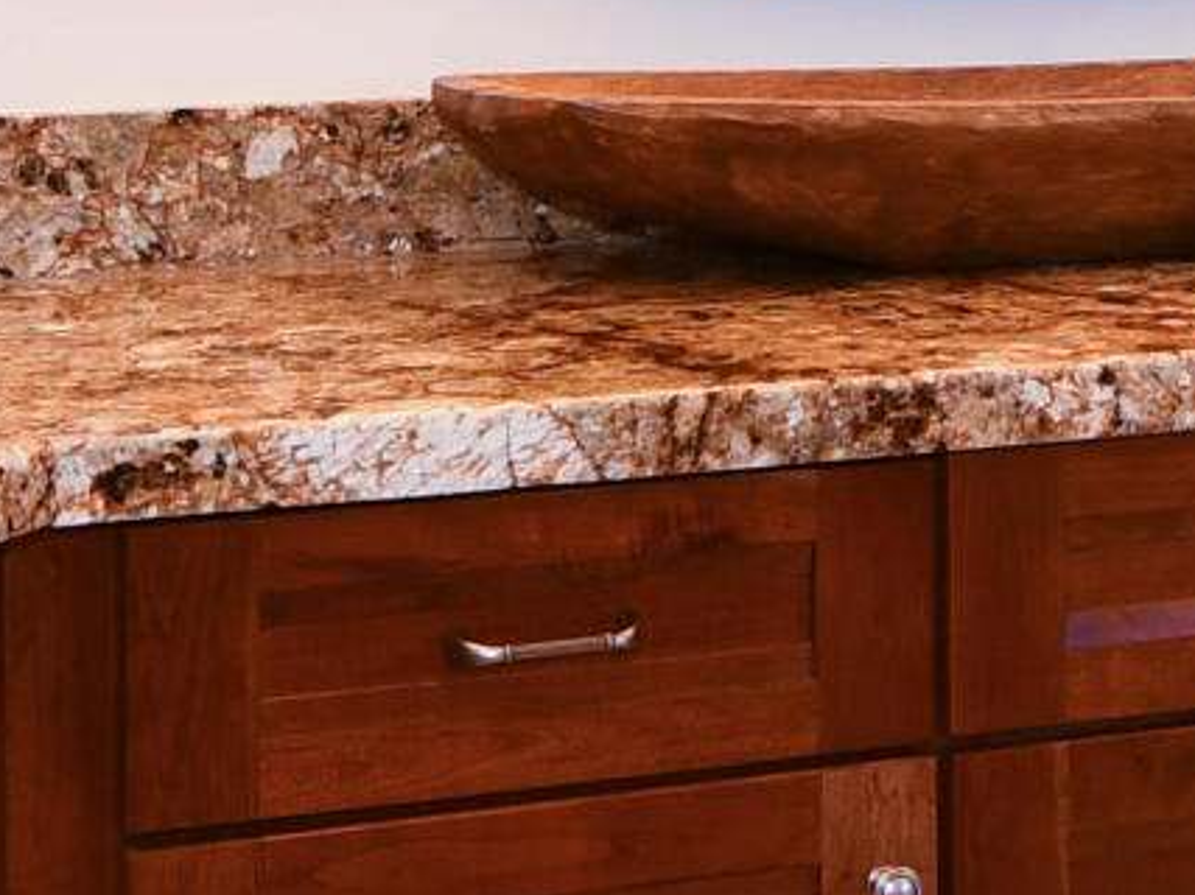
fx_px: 3727
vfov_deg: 13.1
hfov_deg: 18.1
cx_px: 868
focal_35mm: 108
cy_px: -369
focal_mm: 11
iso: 250
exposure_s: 1/60
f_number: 4
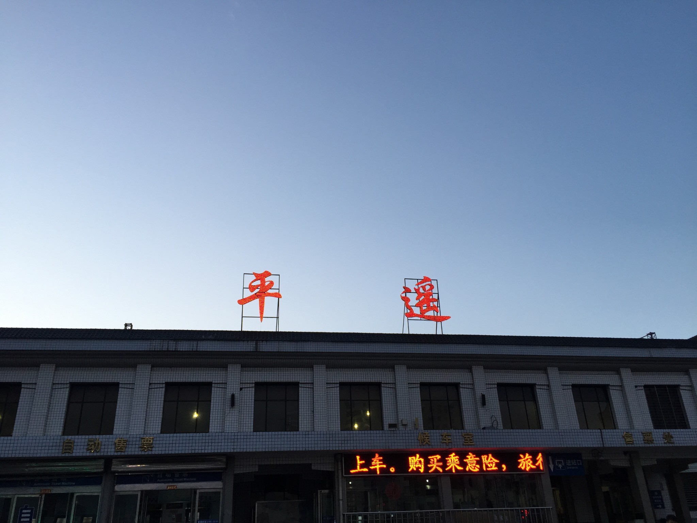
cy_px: 262
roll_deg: +1.8
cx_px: 348
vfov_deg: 48.2
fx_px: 584
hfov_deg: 61.7
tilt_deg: +26.4
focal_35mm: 29
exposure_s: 1/120
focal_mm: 4.15
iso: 40
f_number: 2.2
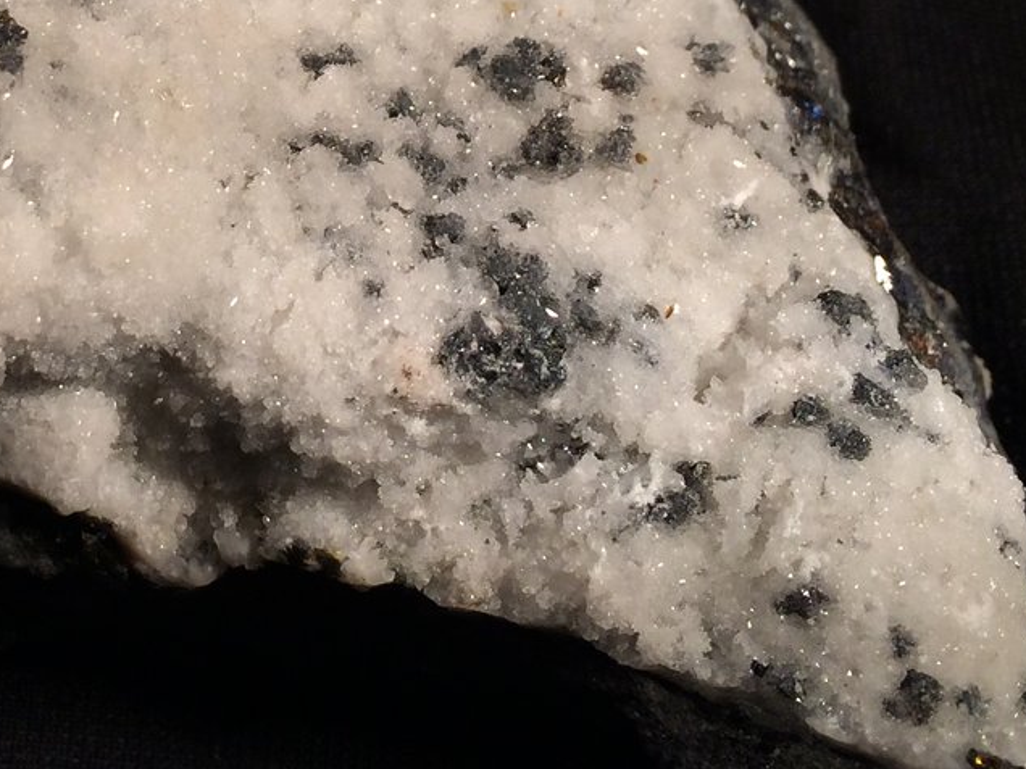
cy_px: -42
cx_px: 144
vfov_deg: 19.4
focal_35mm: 73
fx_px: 2164
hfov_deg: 26.0
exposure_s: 1/414
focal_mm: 4.15
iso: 32
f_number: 2.2
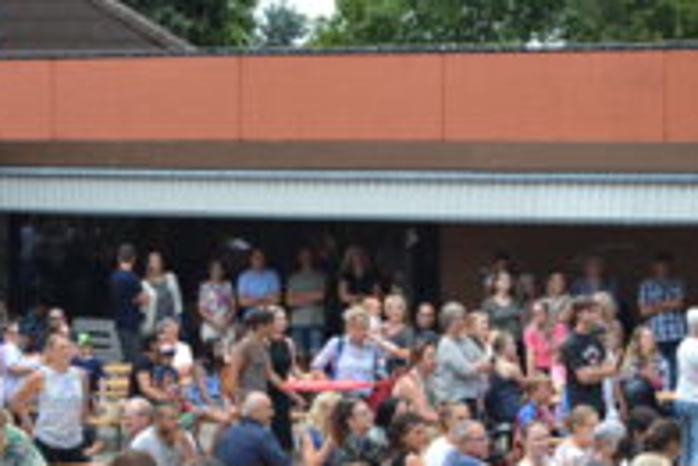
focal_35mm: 138
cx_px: 349
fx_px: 2678
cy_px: 333
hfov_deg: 14.9
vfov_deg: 9.9
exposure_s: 1/125
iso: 110
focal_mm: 45
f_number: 5.6
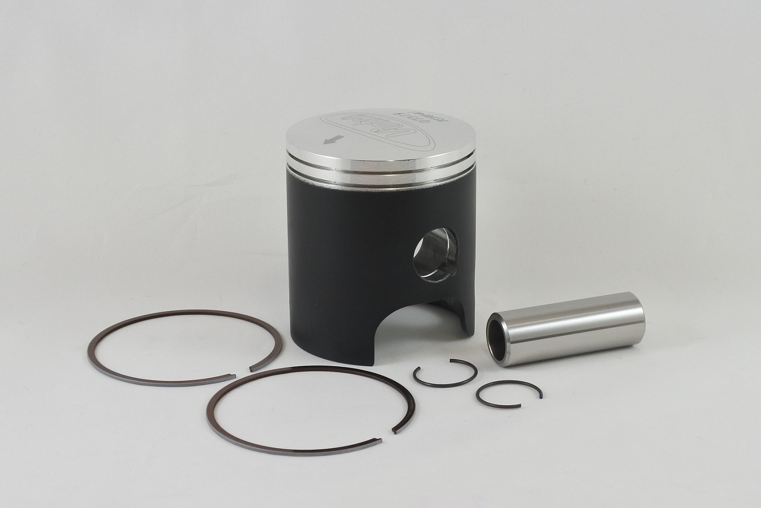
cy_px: 254
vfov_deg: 31.2
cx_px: 380
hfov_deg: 45.4
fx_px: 909
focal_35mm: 43
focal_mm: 16.1
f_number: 4.5
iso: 400
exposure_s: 1/200
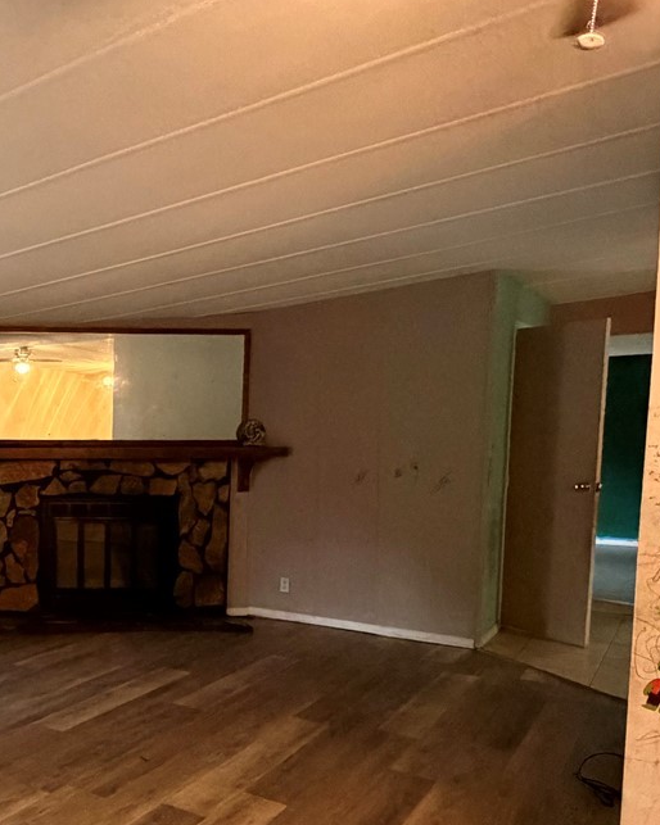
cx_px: 19
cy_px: 507
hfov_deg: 39.0
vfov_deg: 52.4
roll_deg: +0.7
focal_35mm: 34
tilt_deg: -5.9
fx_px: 831
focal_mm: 2.22
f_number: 2.2
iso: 1000
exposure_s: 1/60
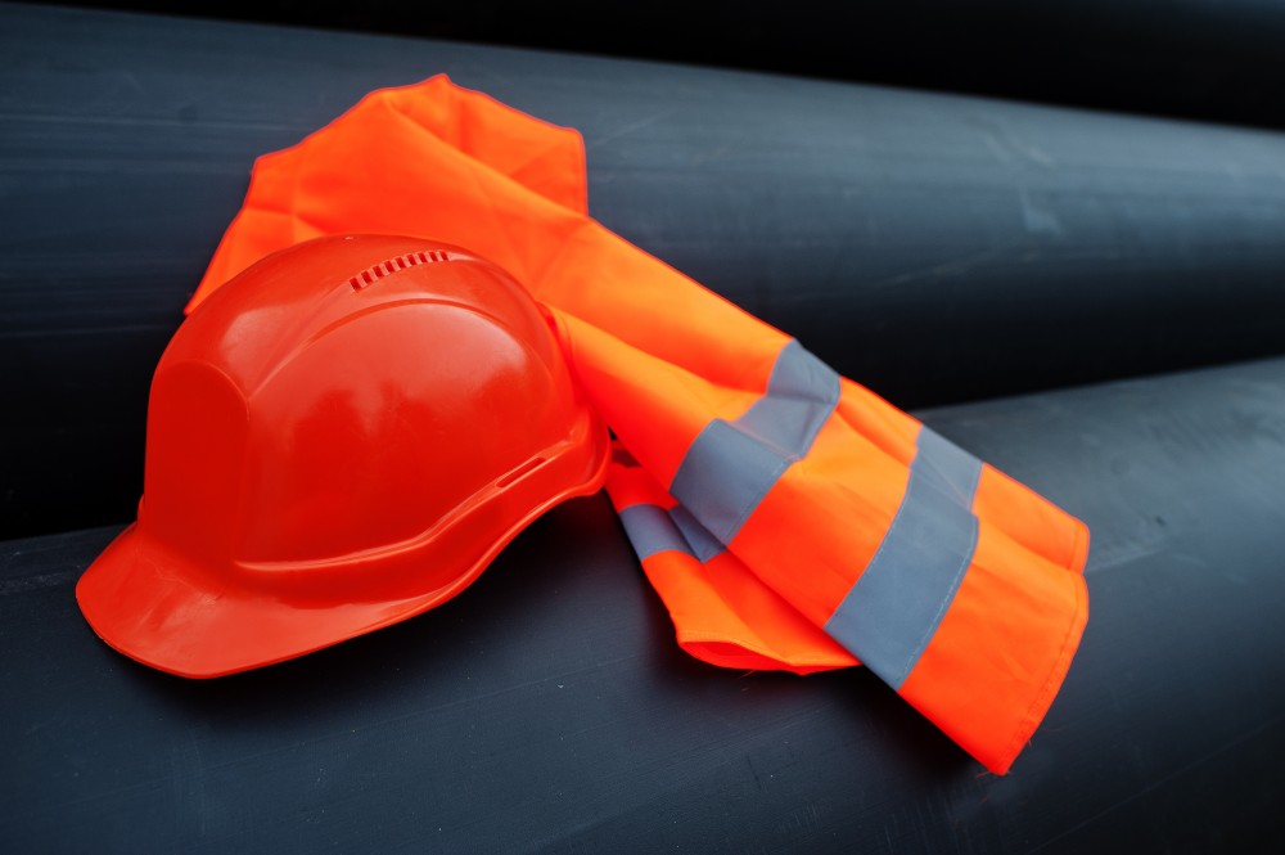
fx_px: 856
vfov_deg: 53.1
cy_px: 428
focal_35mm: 24
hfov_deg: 73.8
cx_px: 642
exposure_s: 1/1250
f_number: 4
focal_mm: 24
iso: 200
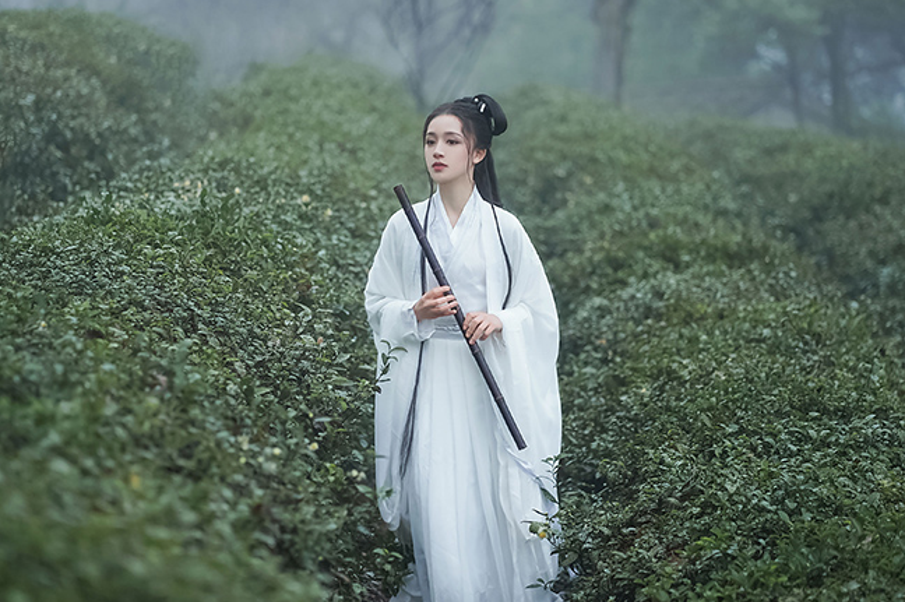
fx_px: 2637
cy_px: 277
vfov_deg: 13.0
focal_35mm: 105
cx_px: 402
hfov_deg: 19.5
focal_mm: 85
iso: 640
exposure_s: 1/100
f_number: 1.8
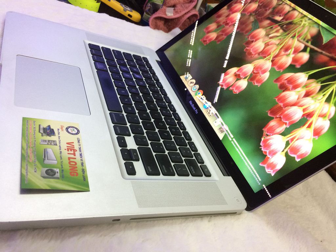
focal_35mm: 29
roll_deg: -27.3
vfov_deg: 48.2
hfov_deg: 61.7
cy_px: 126
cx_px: 168
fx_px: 281
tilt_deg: -35.1
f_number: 2.2
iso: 125
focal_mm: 4.15
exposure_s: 1/33
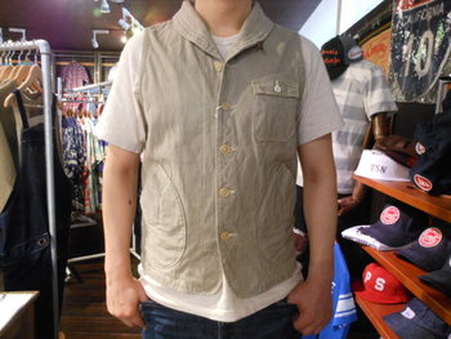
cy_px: 170
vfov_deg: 49.8
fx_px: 365
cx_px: 226
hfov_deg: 63.4
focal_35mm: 28
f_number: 3.7
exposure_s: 1/10
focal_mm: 5
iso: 400
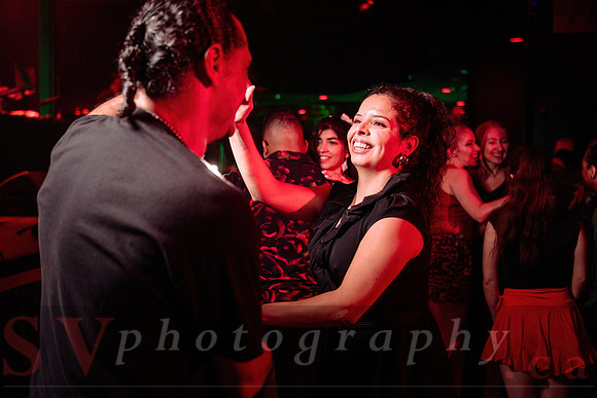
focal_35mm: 42
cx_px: 298
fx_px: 697
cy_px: 199
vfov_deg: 31.9
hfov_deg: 46.4
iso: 800
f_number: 3.2
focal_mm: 42
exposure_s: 1/40
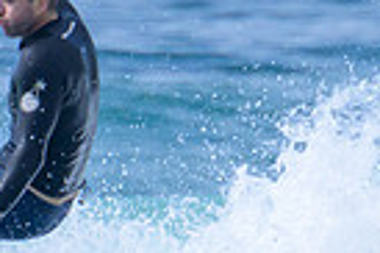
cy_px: 304
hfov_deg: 0.4
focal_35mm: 4643
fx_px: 48951
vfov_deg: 0.3
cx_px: 91
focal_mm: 800
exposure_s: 1/2000
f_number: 11
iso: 720
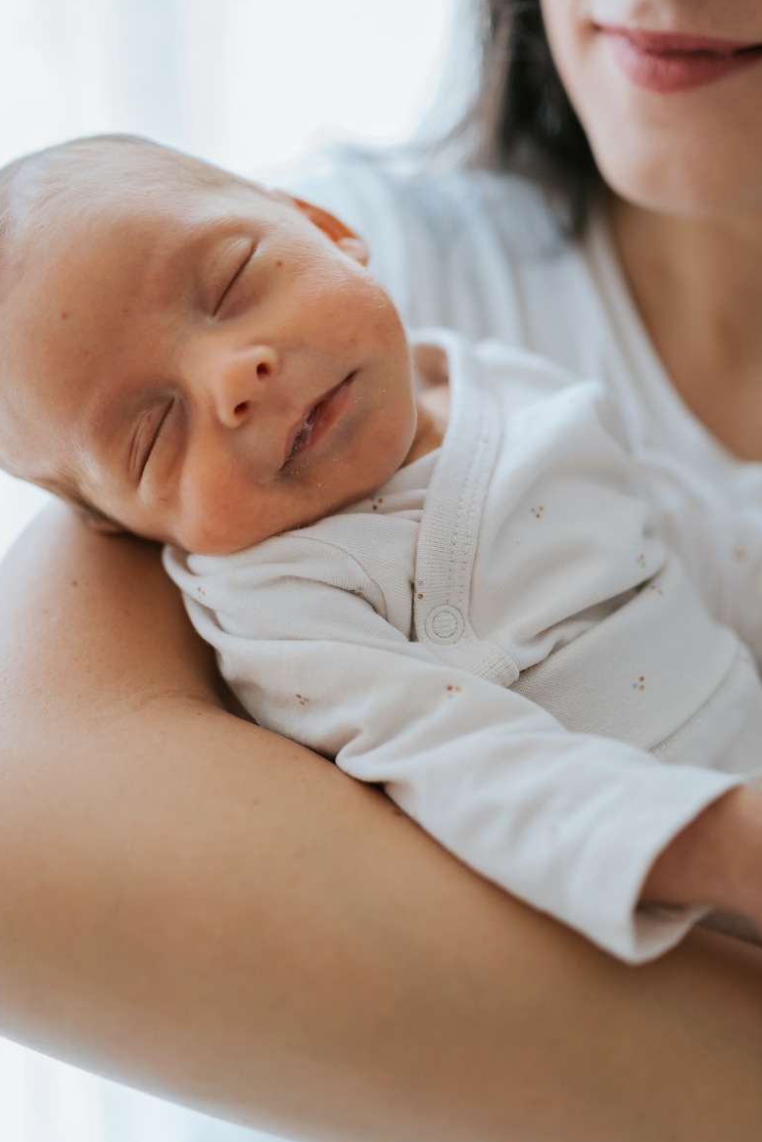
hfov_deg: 25.0
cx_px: 293
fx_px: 1714
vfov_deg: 36.7
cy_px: 455
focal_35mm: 54
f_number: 2
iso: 1000
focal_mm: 35
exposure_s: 1/400
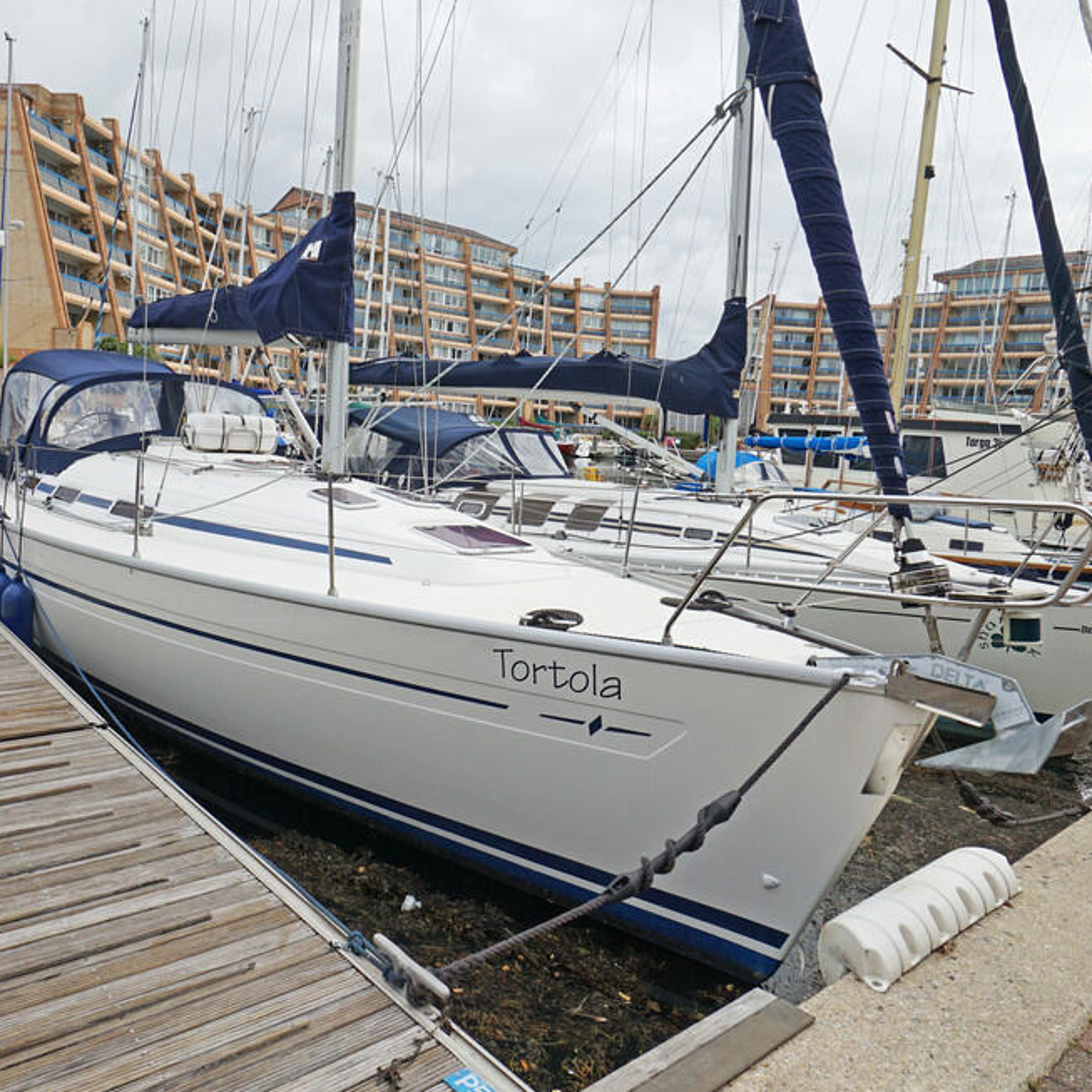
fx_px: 857
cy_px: 524
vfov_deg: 65.0
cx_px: 443
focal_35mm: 24
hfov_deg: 64.5
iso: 100
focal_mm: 12
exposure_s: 1/125
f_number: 10
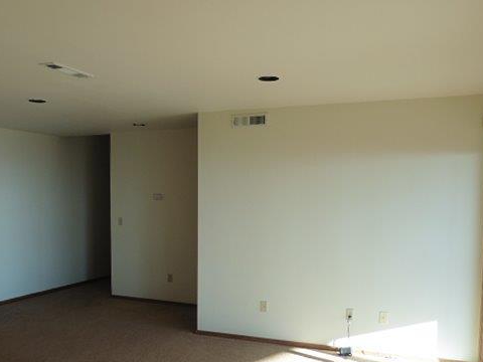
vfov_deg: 43.8
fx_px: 446
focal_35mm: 32
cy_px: 225
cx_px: 237
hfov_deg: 56.8
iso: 100
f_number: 3.3
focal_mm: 4.3
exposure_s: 1/100
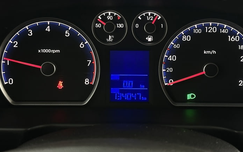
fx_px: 437
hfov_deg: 31.1
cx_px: 129
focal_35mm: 66
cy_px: 61
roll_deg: -0.5
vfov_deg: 19.7
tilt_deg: -25.0
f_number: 1.78
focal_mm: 6.86
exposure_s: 1/33
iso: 250
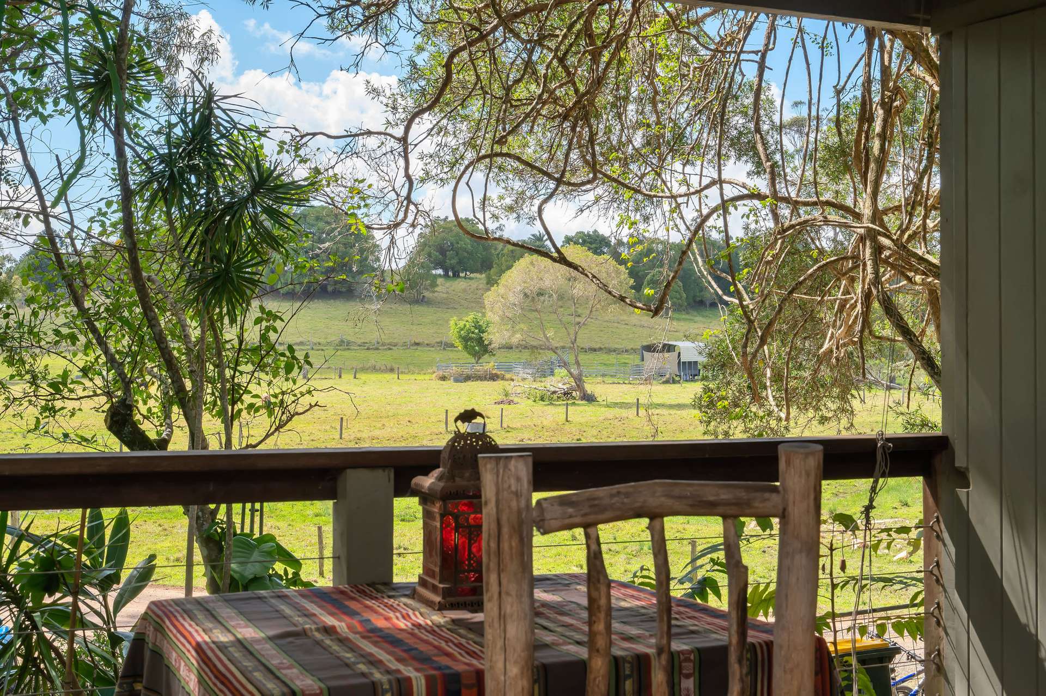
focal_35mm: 48
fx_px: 1394
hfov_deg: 41.1
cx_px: 523
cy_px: 348
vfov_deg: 28.0
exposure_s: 1/125
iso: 400
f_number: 14
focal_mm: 48
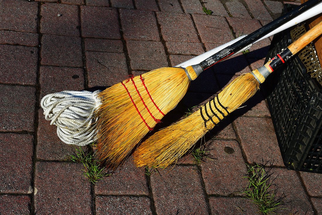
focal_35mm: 60
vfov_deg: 22.6
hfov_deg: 33.4
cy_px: 108
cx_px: 161
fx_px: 537
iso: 200
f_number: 11
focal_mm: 40
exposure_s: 1/320
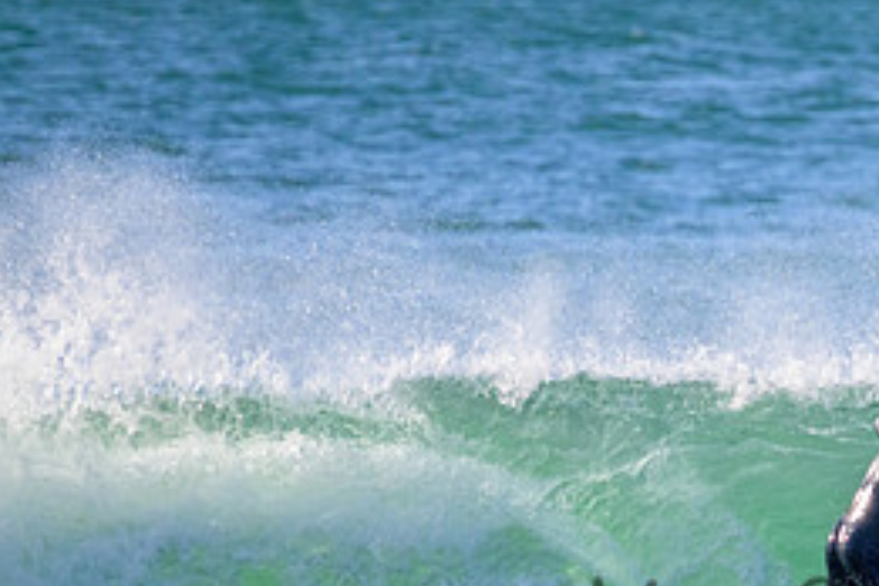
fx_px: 43361
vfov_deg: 0.8
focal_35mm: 1776
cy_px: 601
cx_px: 940
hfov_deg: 1.2
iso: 1800
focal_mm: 800
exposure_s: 1/2000
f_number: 11
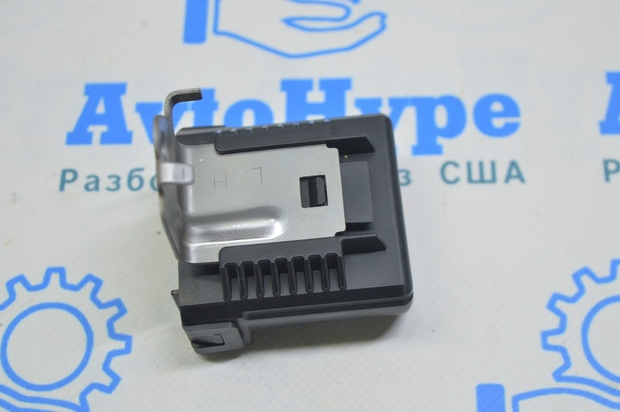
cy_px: 206
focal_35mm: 69
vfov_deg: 19.7
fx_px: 1187
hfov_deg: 29.3
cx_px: 310
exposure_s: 1/25
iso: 400
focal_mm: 46
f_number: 5.6
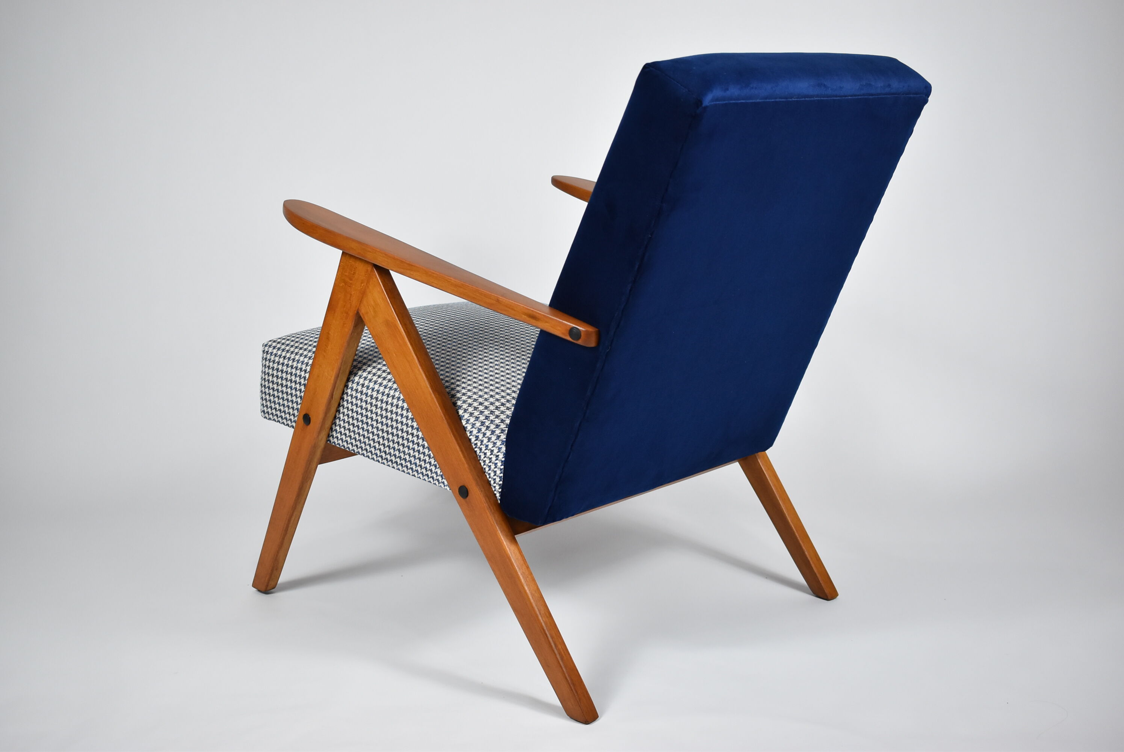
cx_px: 562
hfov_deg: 44.9
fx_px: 1359
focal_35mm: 44
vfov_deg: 30.9
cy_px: 376
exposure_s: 1/125
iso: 800
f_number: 4.5
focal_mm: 29
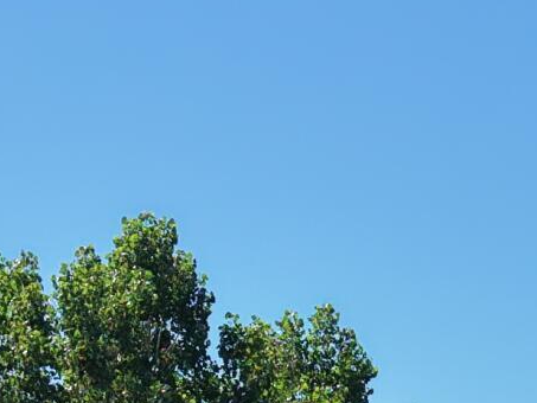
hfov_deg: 12.3
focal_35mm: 159
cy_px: 717
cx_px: 520
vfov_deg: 9.0
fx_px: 2467
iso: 250
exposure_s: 1/5000
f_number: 1.8
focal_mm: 8.67
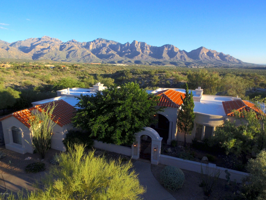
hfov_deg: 81.7
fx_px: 154
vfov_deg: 66.0
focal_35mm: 20
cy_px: 100
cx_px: 133
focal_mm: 3.61
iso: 100
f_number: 2.8
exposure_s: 1/749
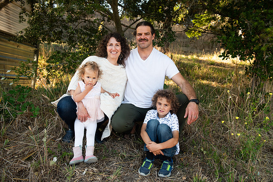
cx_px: 136
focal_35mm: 32
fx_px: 243
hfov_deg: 58.7
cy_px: 91
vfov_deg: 41.1
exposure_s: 1/640
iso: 640
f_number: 4
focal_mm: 32
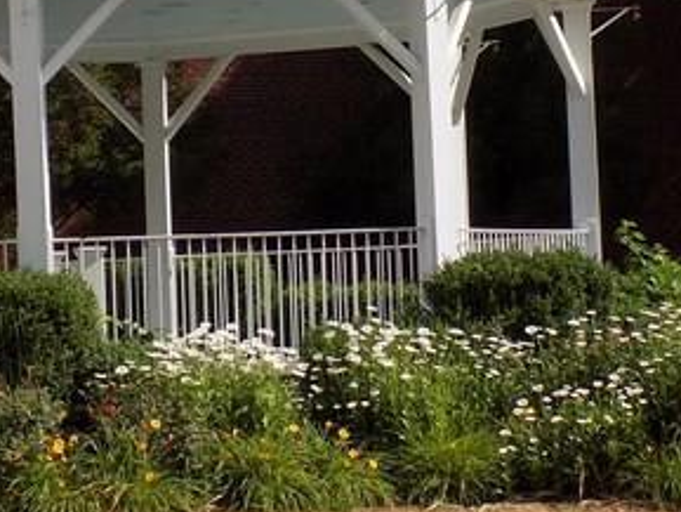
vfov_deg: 9.1
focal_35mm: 163
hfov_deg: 12.1
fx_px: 3208
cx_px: 210
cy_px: 120
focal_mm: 8.1
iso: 80
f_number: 3.7
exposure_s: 1/800
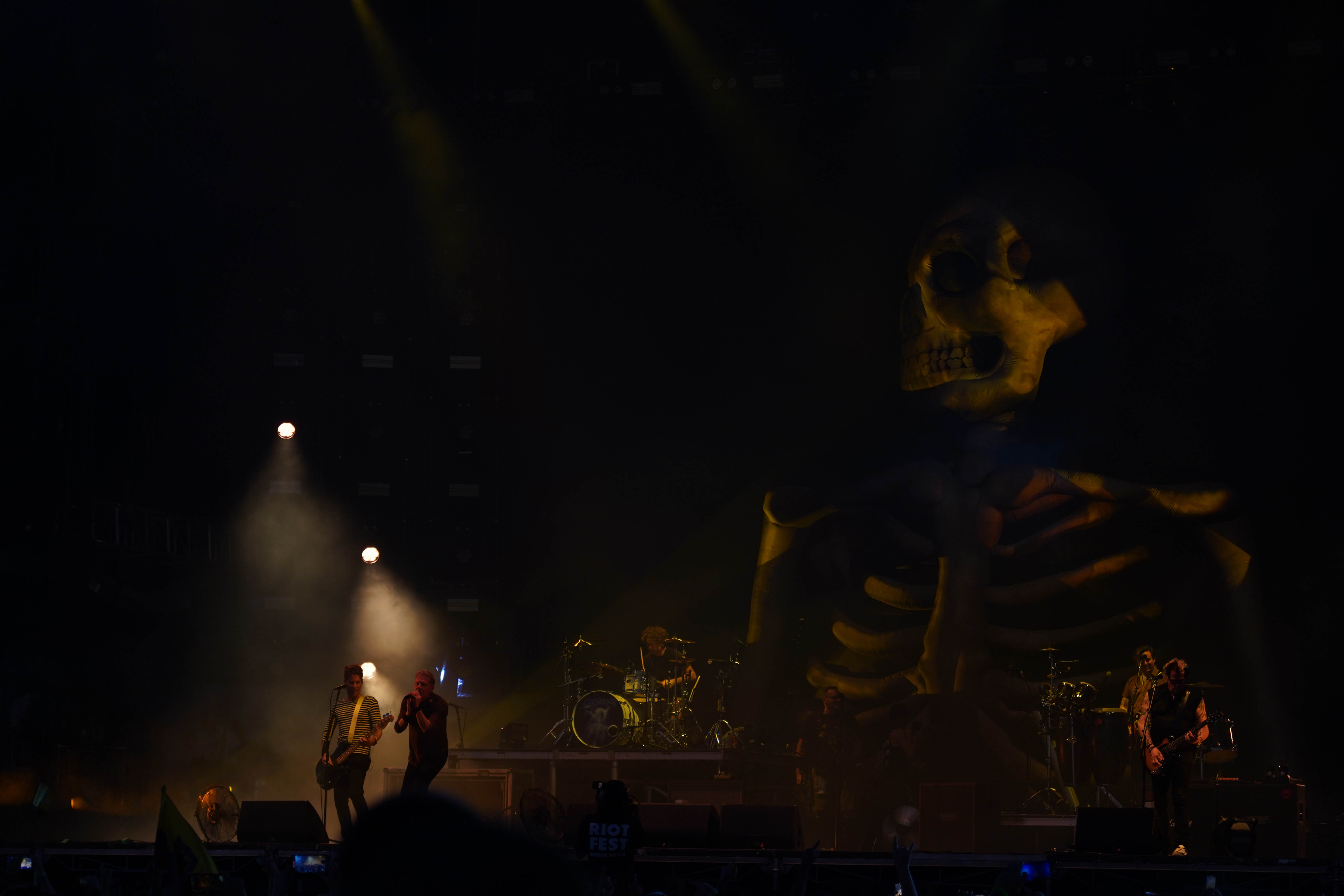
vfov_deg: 13.0
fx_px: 3920
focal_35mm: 105
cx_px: 672
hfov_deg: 19.5
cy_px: 448
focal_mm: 105
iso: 500
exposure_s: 1/125
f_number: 4
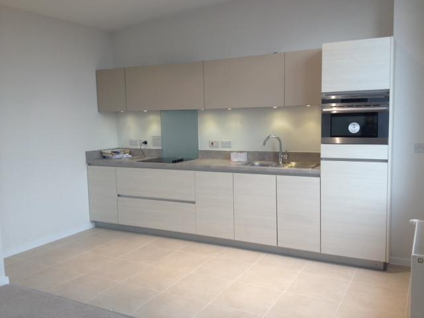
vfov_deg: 40.7
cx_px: 212
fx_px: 429
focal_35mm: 35
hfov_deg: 52.6
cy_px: 159
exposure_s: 1/40
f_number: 2.4
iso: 50
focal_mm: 4.28
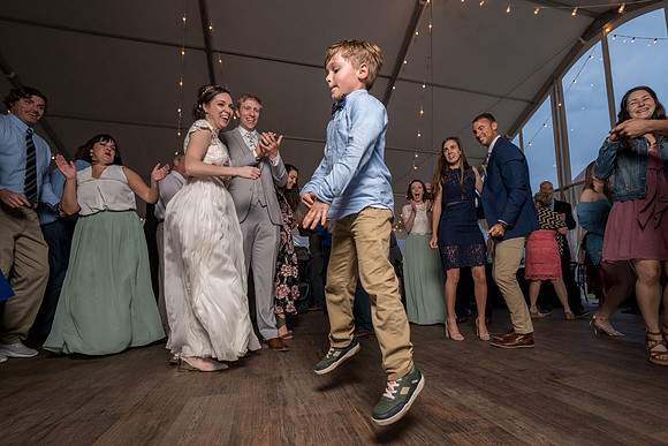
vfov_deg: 67.9
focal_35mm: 18
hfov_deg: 90.4
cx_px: 363
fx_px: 330
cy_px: 243
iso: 2000
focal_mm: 16
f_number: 5.6
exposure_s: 1/200
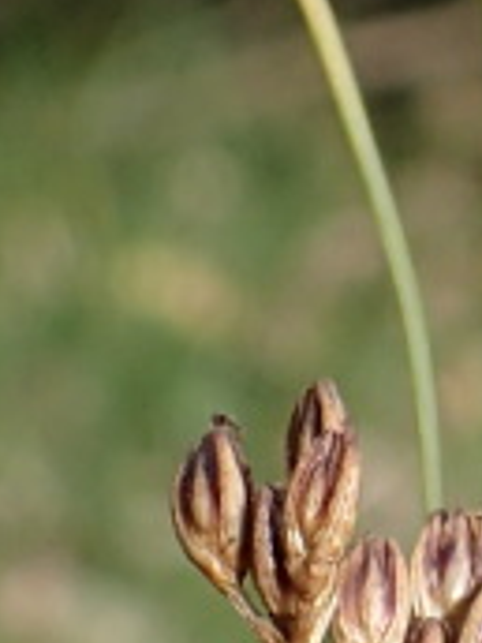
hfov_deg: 6.2
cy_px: 383
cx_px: 441
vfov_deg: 8.3
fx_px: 4419
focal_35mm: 238
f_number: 3.2
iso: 100
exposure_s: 1/400
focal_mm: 5.5
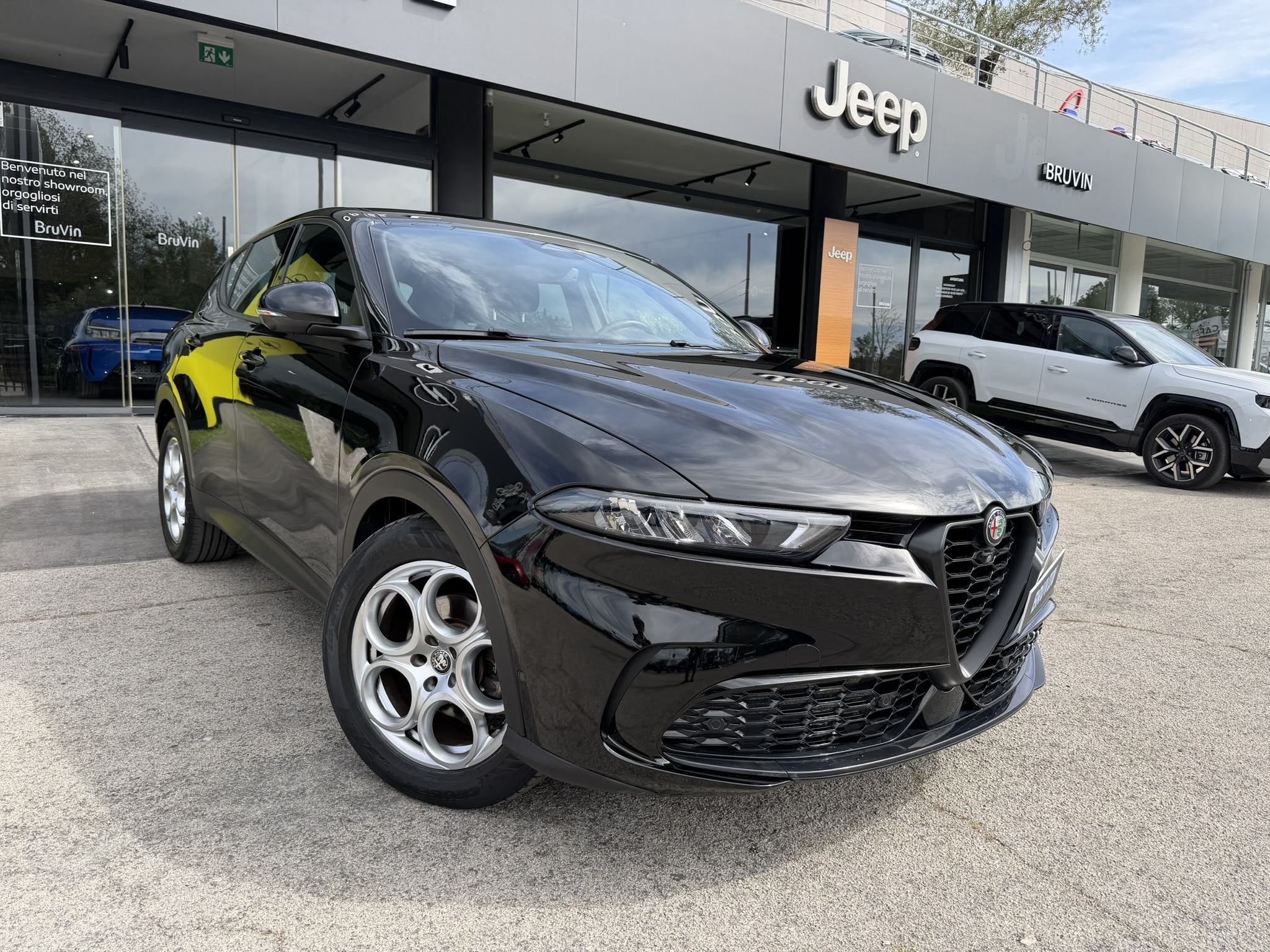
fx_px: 881
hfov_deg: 71.6
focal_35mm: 24
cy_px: 476
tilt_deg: -7.5
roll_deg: -3.0
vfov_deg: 56.8
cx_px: 635
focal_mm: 6.76
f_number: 1.78
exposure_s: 1/1855
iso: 80
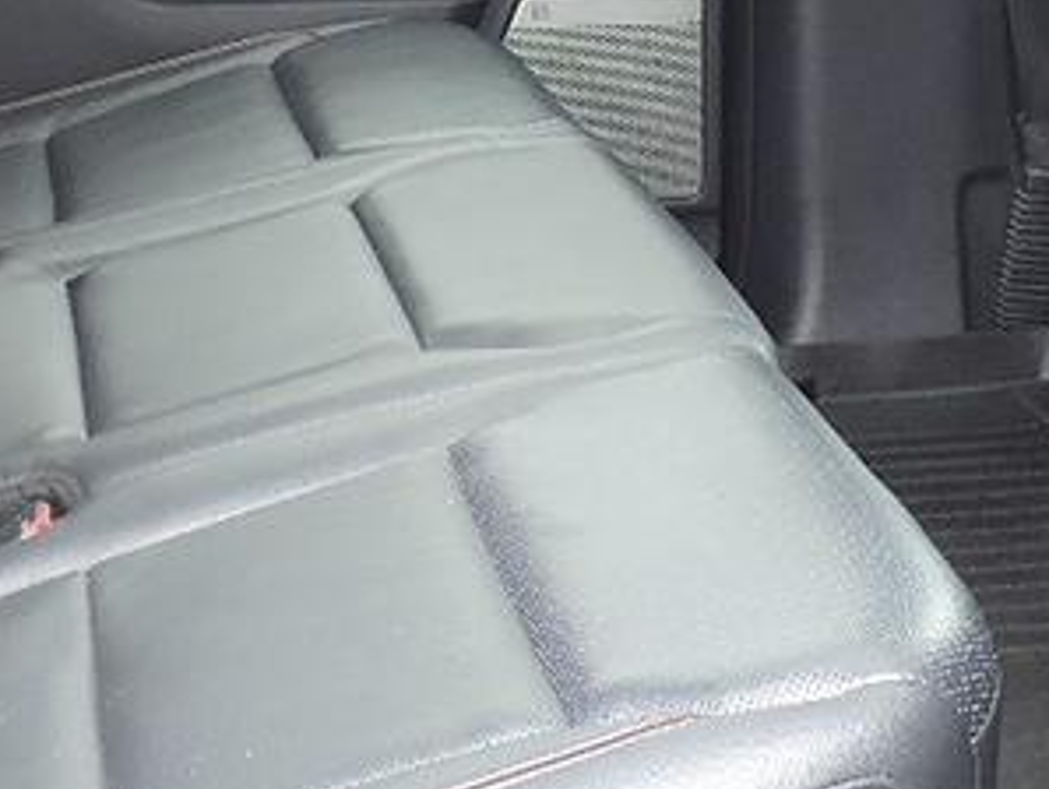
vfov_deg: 14.2
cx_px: 697
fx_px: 3124
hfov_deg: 19.0
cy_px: -4
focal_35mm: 103
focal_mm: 4.3
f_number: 3
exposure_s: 1/30
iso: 125
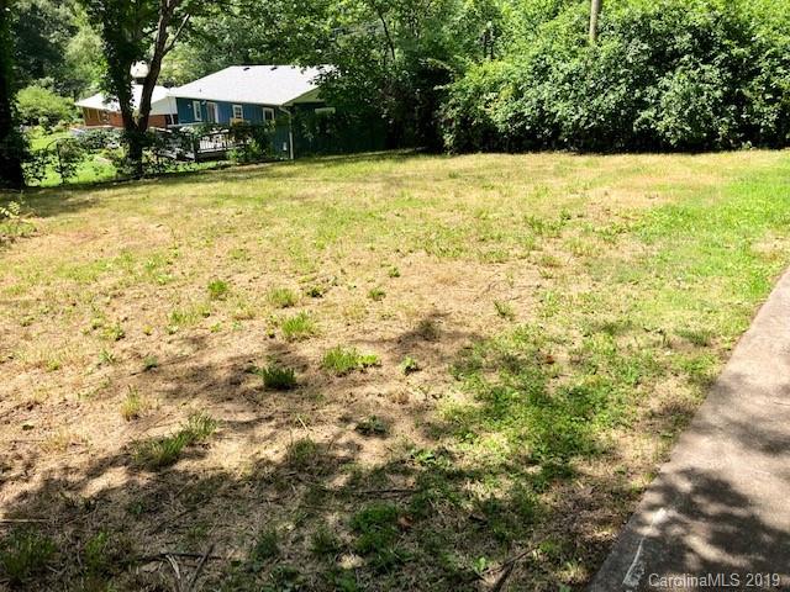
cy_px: 296
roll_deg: +2.5
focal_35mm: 28
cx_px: 395
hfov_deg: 63.4
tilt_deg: -18.6
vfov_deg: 49.7
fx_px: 639
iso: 20
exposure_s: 1/1080
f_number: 1.8
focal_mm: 3.99
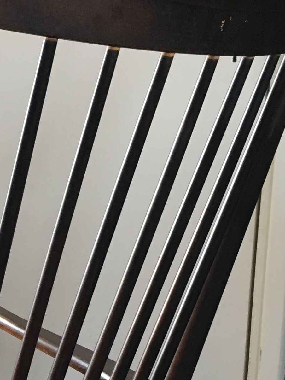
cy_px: 427
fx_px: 1065
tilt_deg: -14.8
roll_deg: -0.4
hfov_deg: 14.8
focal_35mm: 97
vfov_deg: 19.3
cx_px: -41
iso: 50
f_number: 2.2
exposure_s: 1/33
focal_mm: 4.15
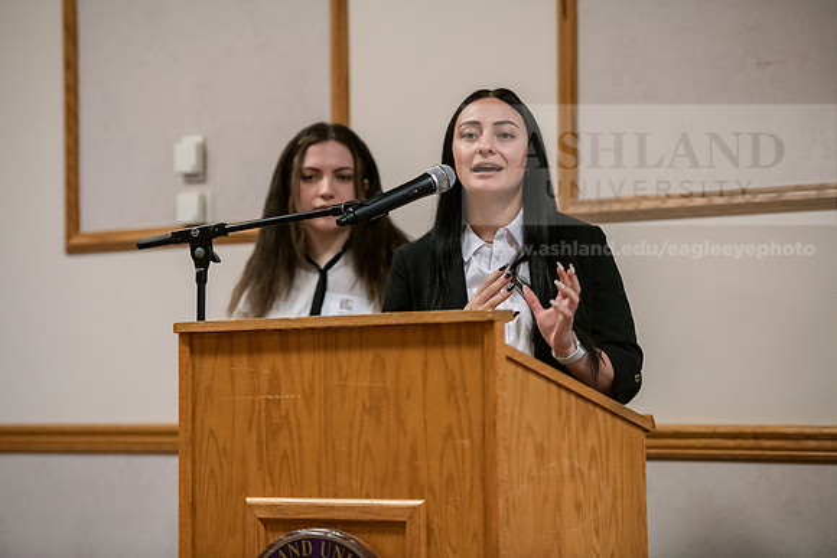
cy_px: 279
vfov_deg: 10.2
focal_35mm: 135
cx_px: 418
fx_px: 3139
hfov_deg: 15.2
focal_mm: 135
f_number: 3.2
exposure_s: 1/200
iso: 2500
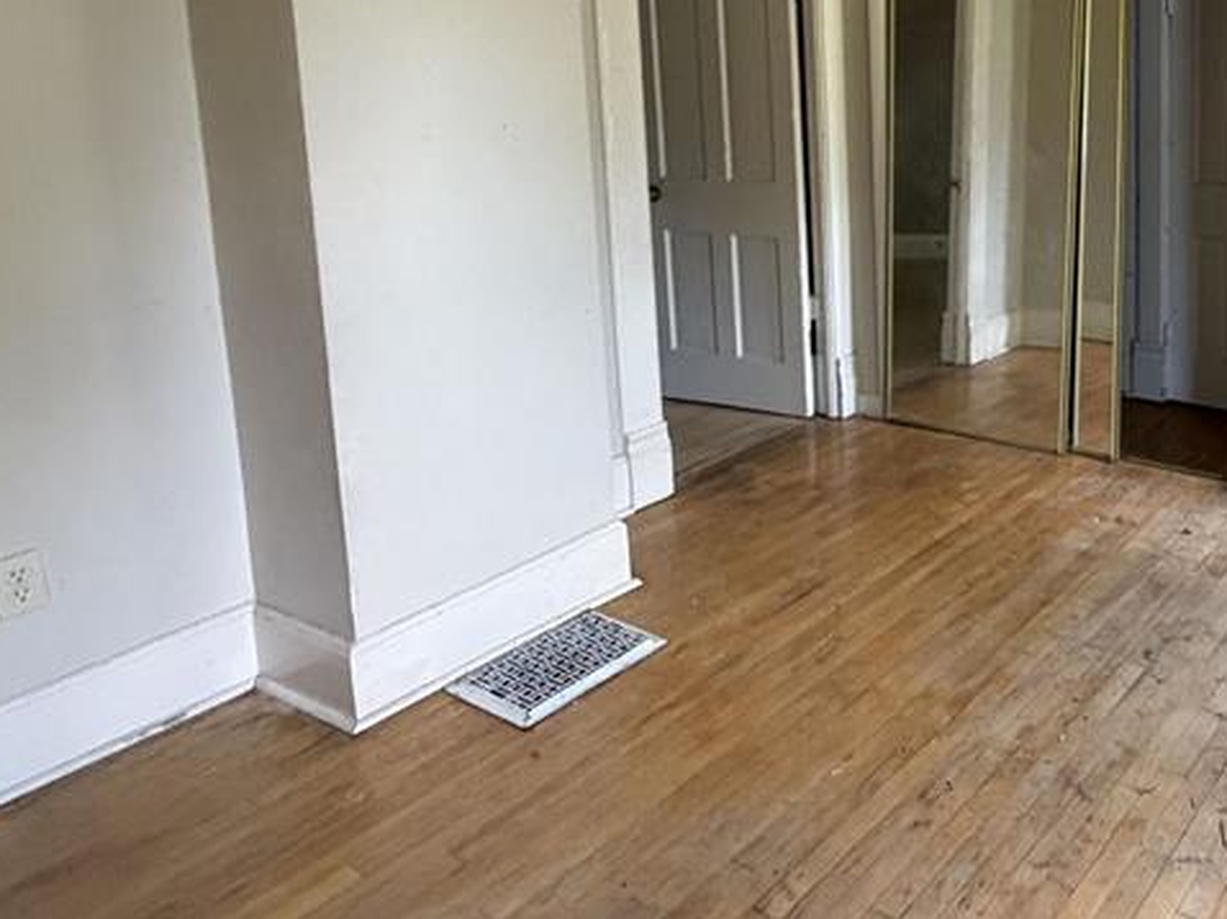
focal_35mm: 30
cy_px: 182
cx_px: 1160
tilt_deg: -5.6
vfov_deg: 44.5
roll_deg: +1.4
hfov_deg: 51.1
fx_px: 1063
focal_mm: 2.22
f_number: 2.2
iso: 400
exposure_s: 1/60
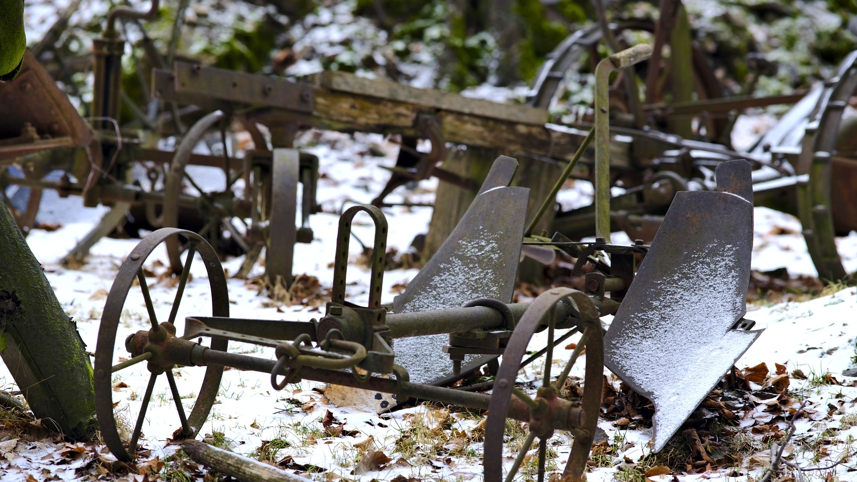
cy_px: 289
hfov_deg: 12.4
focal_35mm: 173
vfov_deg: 7.0
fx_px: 3931
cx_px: 428
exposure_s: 1/70
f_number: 5.6
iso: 1000
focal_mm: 200
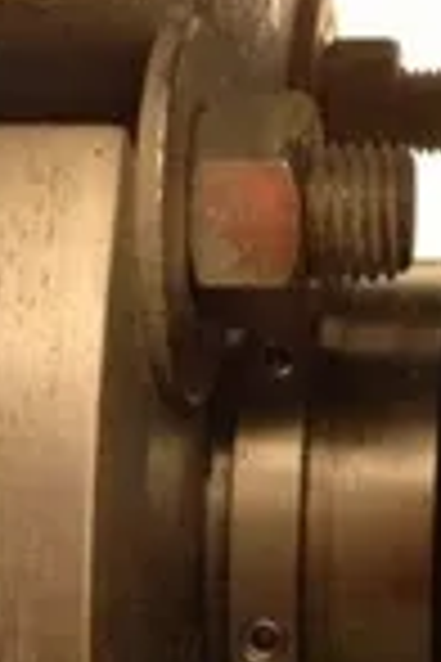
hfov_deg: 13.8
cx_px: 194
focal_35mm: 99
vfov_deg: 20.5
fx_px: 1819
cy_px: 473
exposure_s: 1/15
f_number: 2.4
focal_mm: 4.28
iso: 800
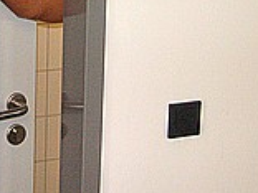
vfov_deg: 13.4
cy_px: -11
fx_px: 812
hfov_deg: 17.6
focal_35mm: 109
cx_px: -3
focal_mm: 6.1
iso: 160
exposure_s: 1/45
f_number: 2.8
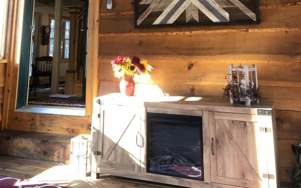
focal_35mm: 40
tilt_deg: +11.2
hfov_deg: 49.3
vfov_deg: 29.3
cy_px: -12
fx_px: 328
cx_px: 150
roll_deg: +0.0
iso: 40
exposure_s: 1/17
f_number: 1.8
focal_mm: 3.99
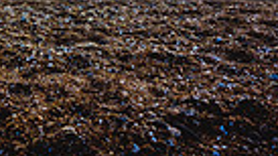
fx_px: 509
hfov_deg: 27.4
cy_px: -210
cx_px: -43
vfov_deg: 13.3
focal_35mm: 69
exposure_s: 15
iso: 200
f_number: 14
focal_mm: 10
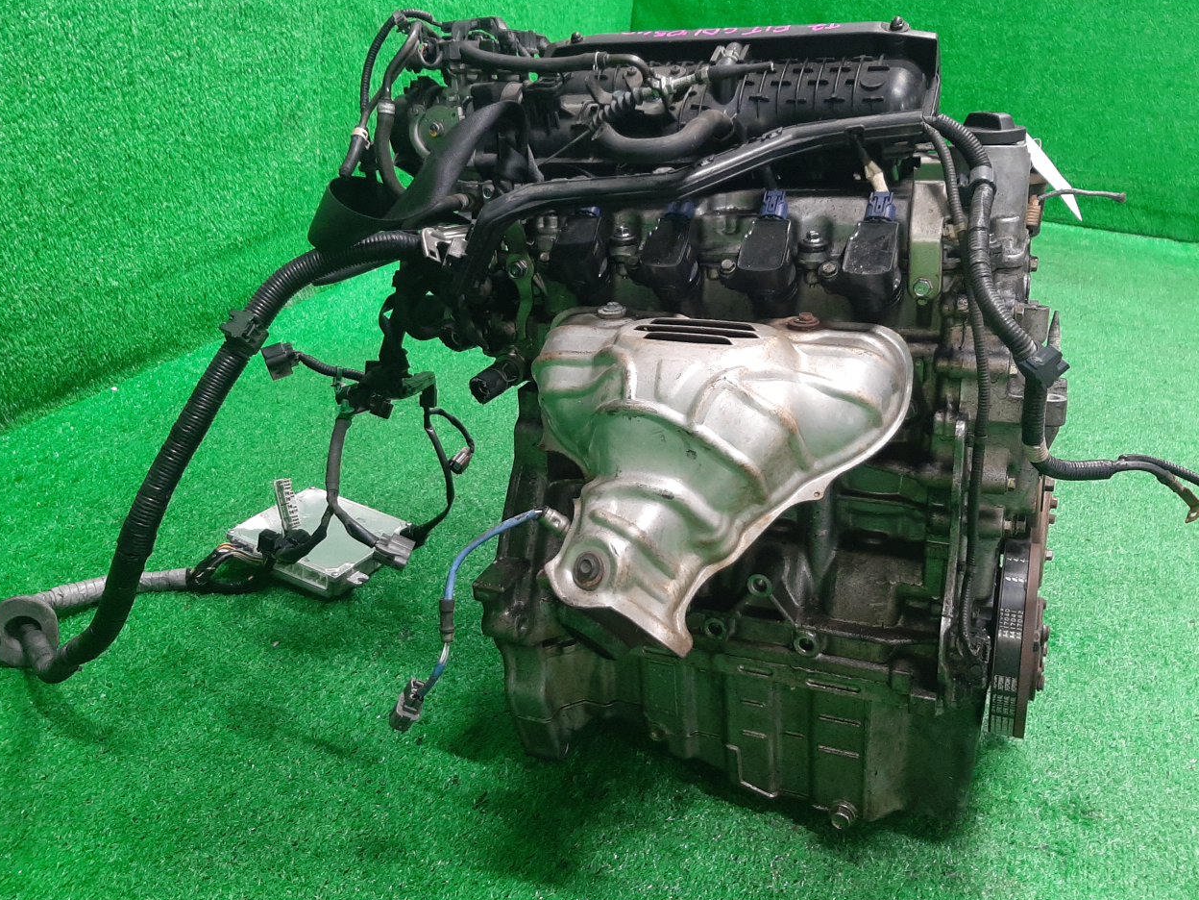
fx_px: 1039
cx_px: 591
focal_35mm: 30
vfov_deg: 46.7
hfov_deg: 60.0
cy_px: 399
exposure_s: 1/50
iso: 195
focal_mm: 3.93
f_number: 1.7
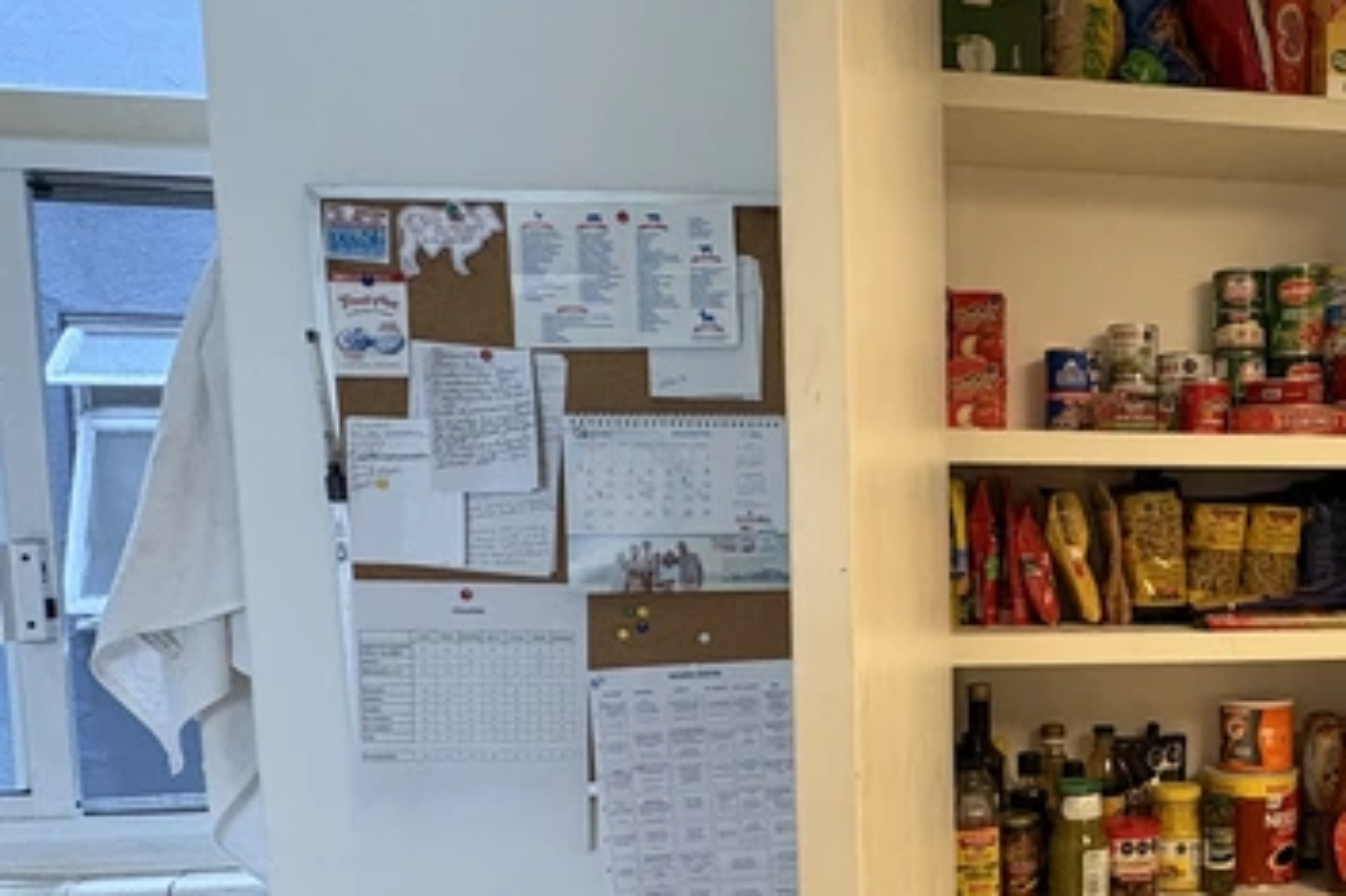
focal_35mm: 33
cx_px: 1102
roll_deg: +0.7
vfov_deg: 39.2
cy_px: 641
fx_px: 1233
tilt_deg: -4.2
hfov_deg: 53.0
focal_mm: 2.22
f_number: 2.2
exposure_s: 1/60
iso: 320
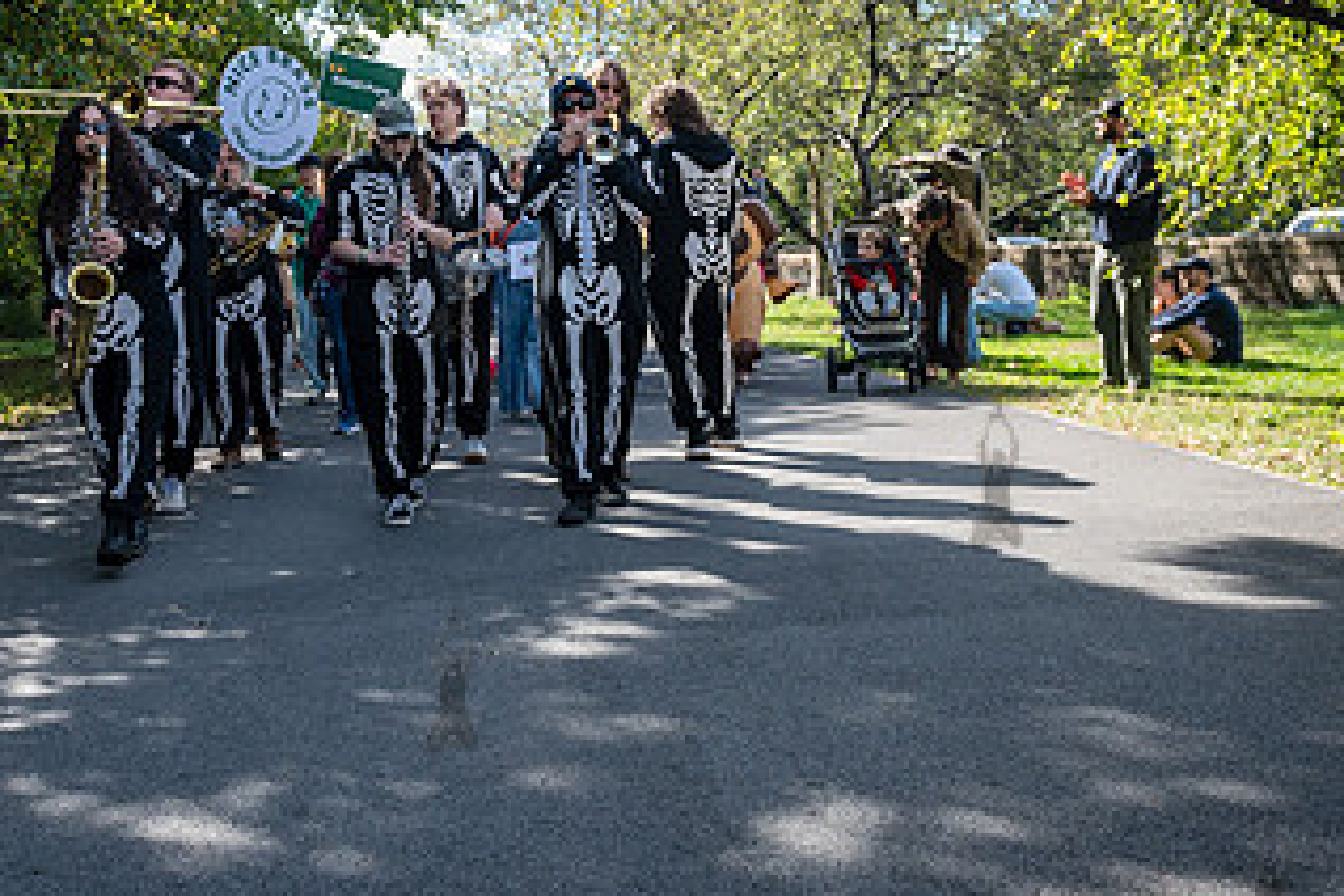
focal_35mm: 44
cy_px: 270
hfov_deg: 43.9
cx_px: 448
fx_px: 1643
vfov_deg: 30.2
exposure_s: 1/2500
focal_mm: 24
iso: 1000
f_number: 5
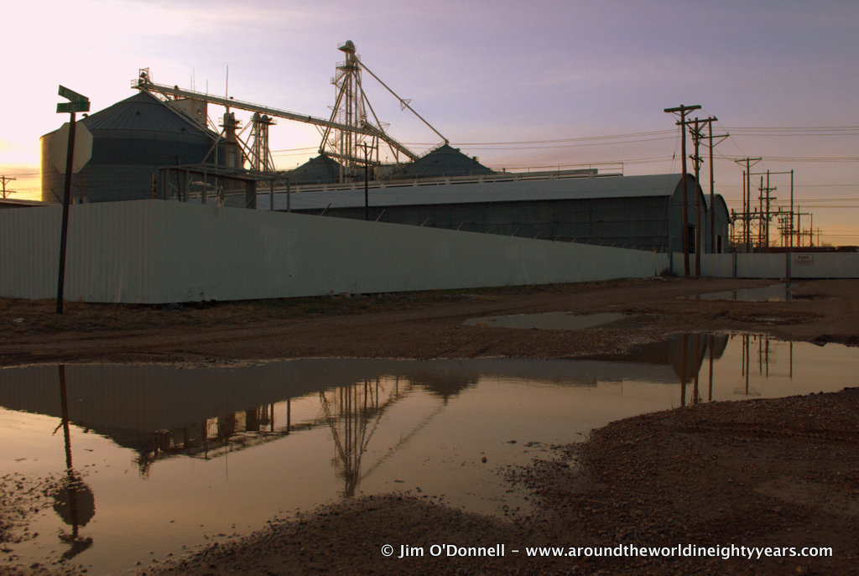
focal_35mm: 27
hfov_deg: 67.3
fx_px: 645
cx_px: 430
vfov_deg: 48.1
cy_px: 288
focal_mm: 18
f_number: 6.3
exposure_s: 1/80
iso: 200
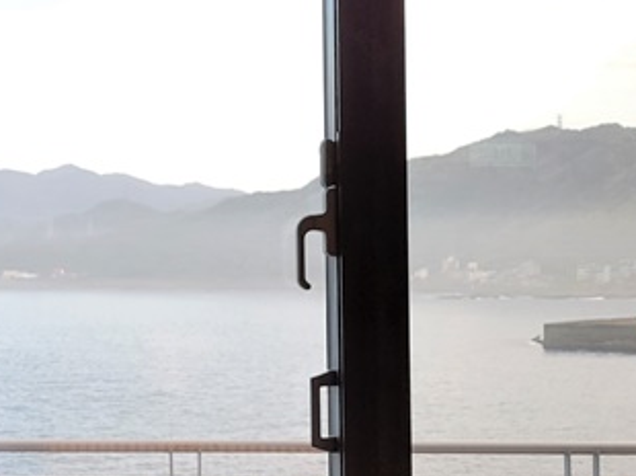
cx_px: -53
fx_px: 1542
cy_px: 222
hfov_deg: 22.1
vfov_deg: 17.5
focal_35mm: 84
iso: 40
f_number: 1.8
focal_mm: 5.4
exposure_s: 1/296
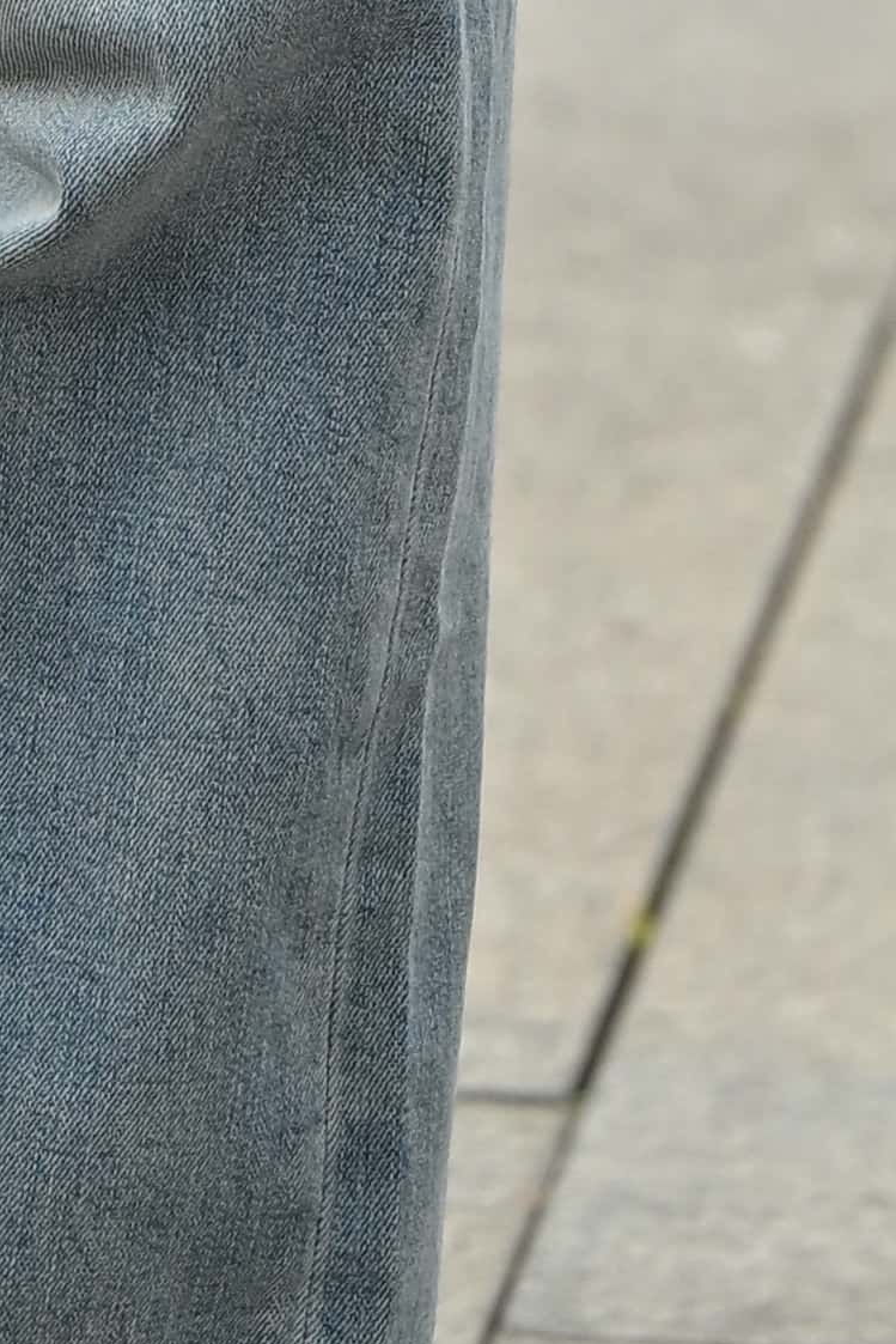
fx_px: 32915
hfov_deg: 1.6
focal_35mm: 882
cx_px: -634
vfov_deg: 2.3
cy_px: -2288
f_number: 3.5
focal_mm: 120
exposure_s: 1/800
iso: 200
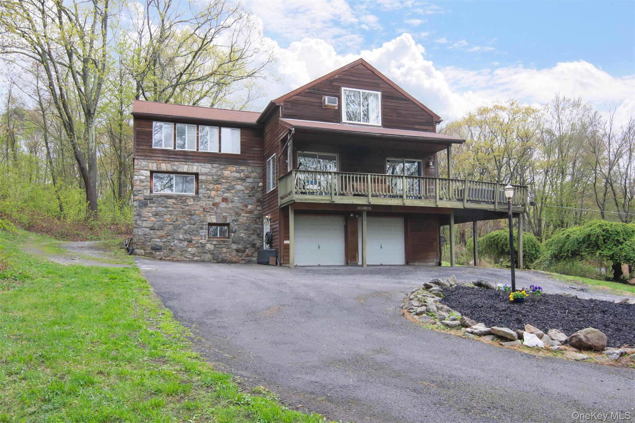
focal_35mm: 27
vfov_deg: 47.9
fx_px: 476
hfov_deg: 67.4
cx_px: 318
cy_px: 212
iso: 500
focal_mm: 18
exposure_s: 1/125
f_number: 11
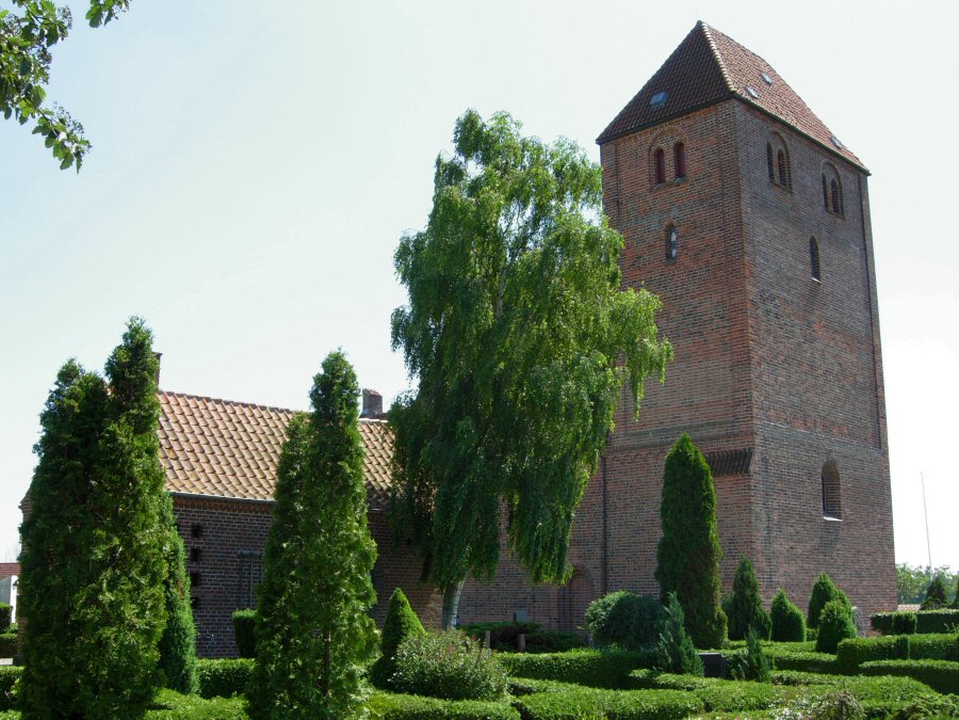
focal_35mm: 36
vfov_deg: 39.7
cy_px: 360
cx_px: 480
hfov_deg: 51.4
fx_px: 997
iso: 50
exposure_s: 1/176
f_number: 4.8
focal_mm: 7.5
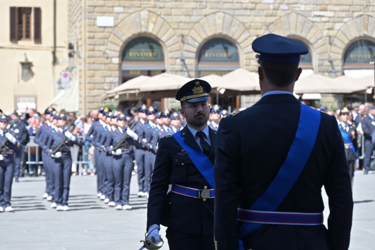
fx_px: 1197
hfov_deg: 17.8
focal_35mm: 115
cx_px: 188
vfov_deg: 11.9
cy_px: 125
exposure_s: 1/400
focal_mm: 115
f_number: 6.3
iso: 200
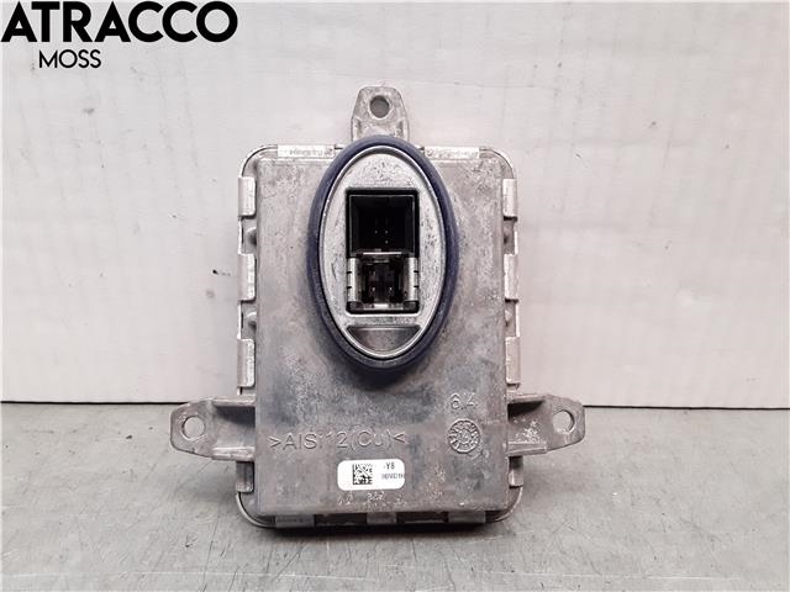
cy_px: 296
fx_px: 639
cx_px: 395
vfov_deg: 49.7
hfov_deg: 63.4
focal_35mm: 28
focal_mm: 2.91
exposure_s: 1/100
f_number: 1.9
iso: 100
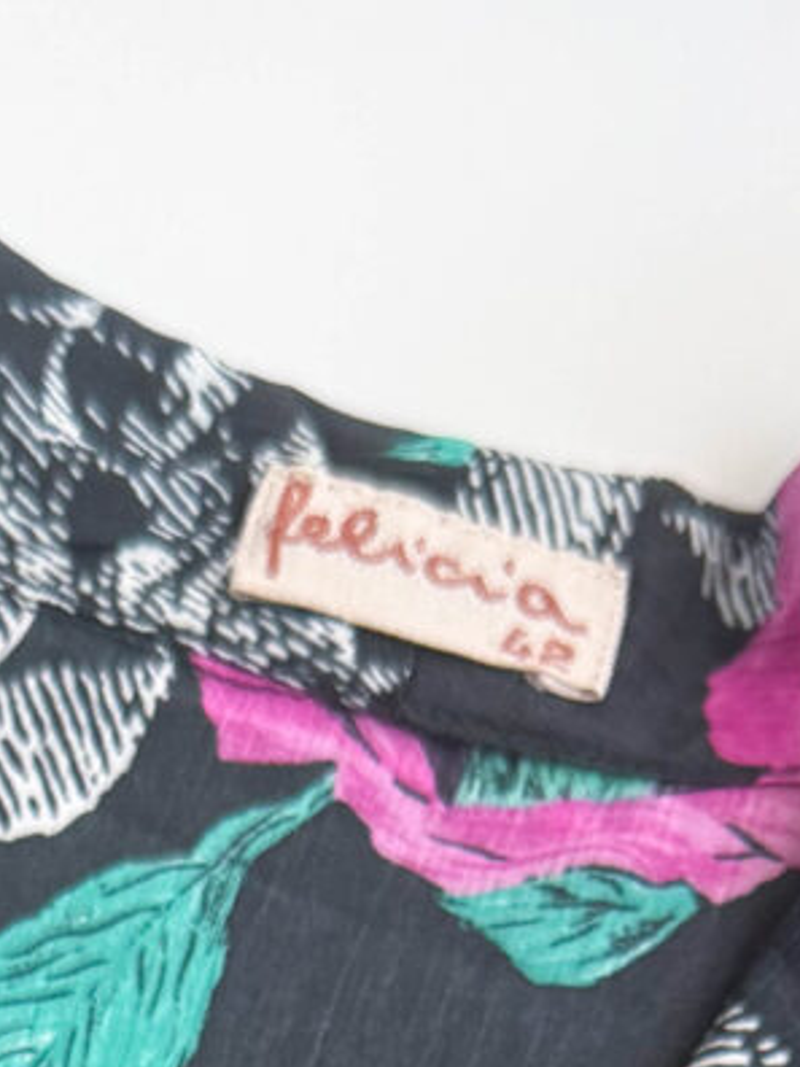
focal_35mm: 124
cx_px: 75
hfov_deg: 11.9
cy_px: 2045
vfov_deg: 13.8
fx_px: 3821
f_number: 1.8
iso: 200
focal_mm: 6.76
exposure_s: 1/120
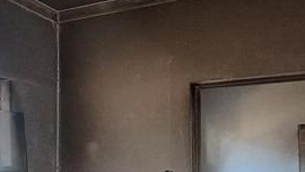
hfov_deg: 48.3
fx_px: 340
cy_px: 153
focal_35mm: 42
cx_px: 158
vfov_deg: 27.4
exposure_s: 1/20
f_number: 2.2
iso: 200
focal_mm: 1.42
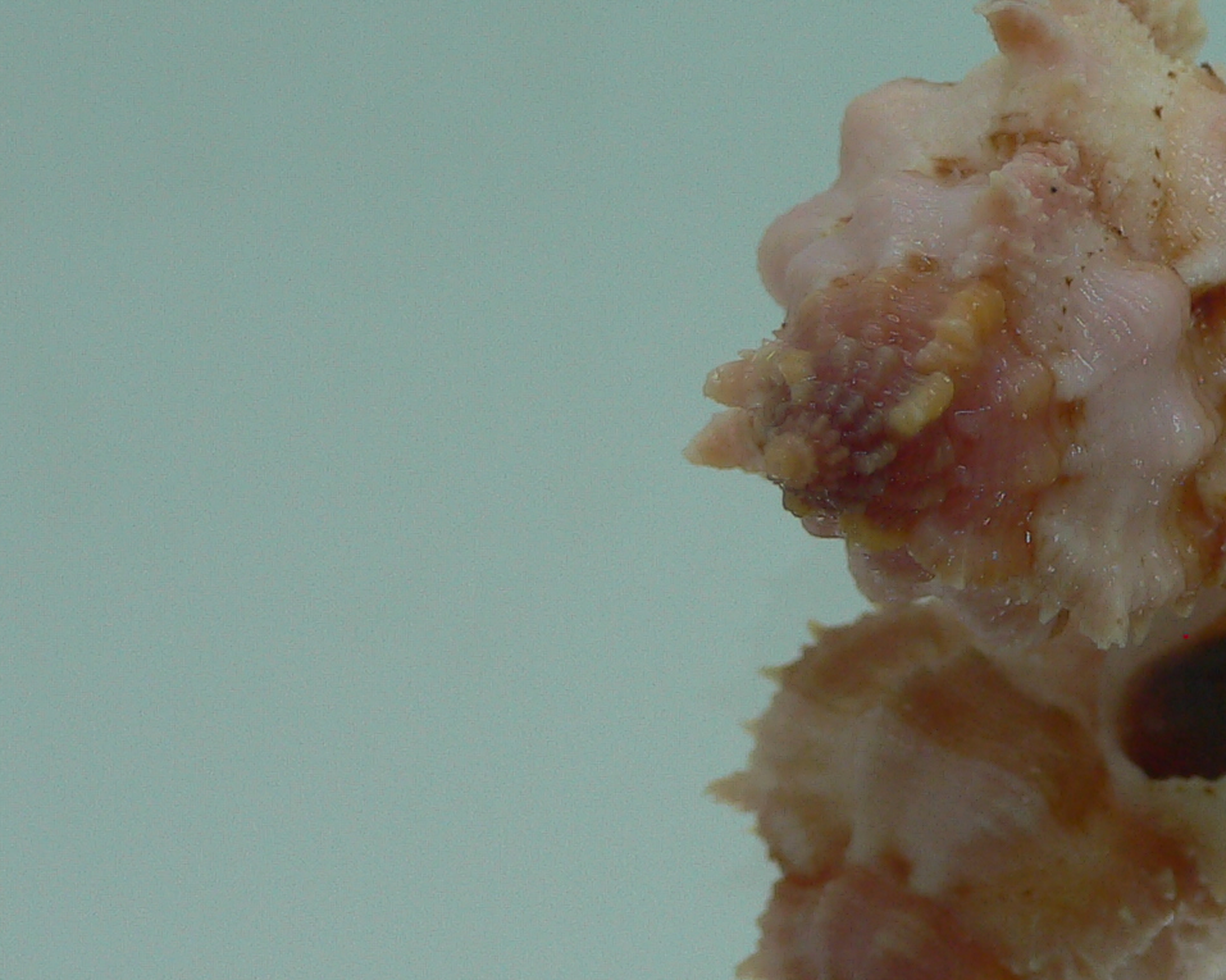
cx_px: 1042
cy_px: 446
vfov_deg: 21.2
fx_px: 2612
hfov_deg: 25.8
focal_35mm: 72
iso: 80
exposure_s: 1/60
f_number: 2.8
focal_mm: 4.6
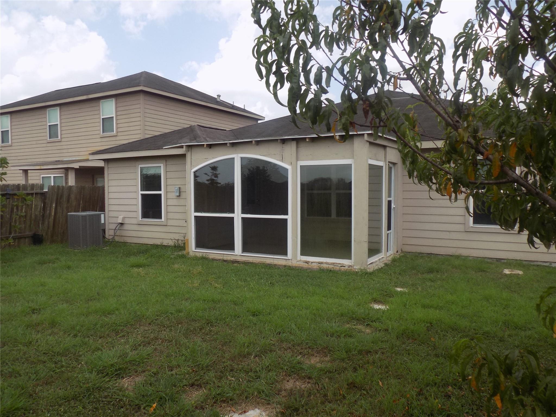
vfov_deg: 51.4
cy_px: 208
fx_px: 434
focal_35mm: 27
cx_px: 278
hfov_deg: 65.3
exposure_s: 1/640
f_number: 3.2
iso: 80
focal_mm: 4.8
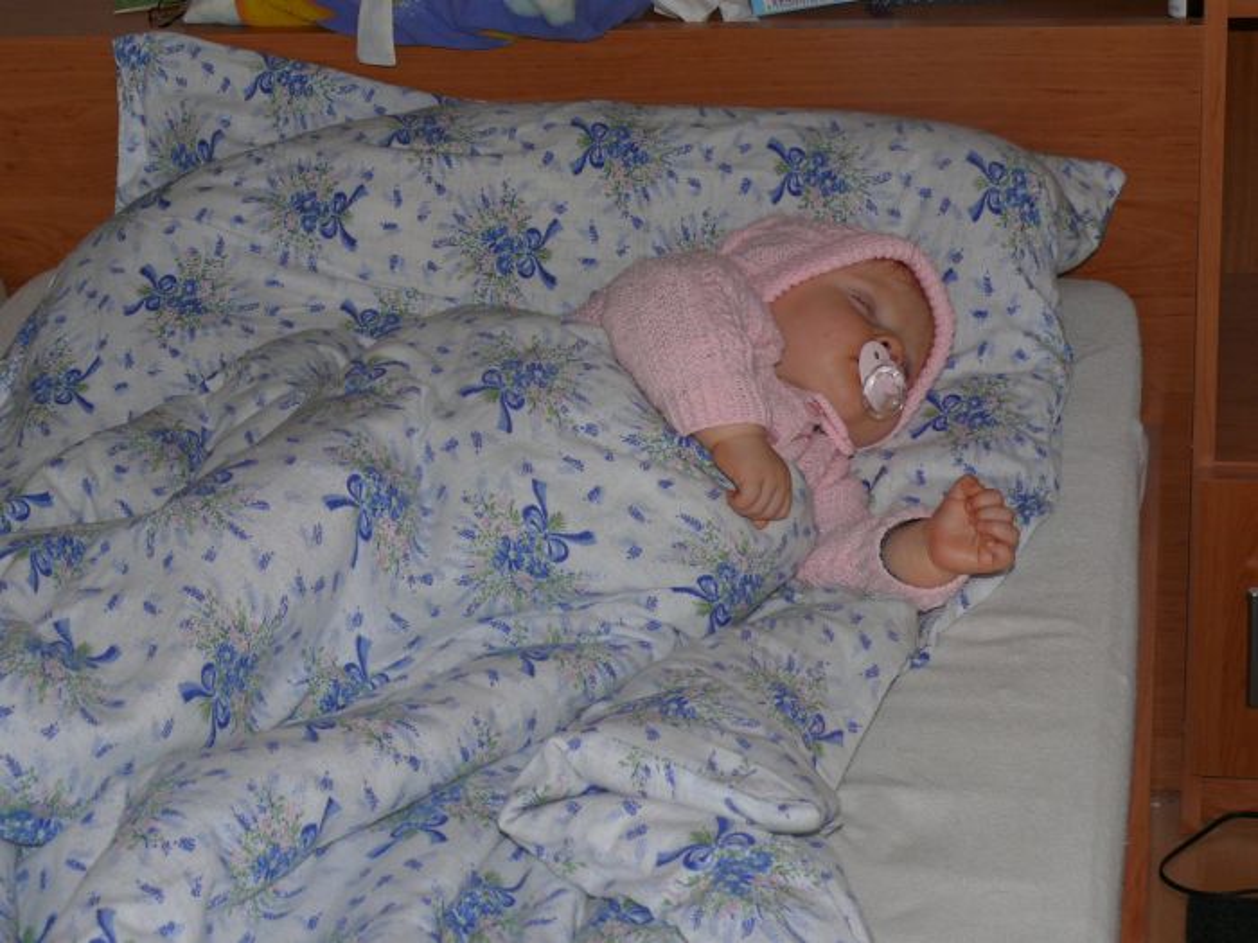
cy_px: 472
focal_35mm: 74
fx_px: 2689
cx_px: 629
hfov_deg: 26.3
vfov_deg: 19.9
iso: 100
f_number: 3.2
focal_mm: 11.2
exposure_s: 1/30
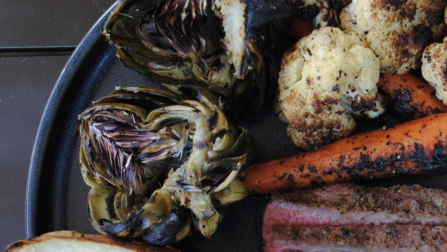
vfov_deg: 16.6
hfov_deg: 29.2
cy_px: 223
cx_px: 295
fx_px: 853
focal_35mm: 72
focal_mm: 26
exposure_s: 1/80
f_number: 4.5
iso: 200
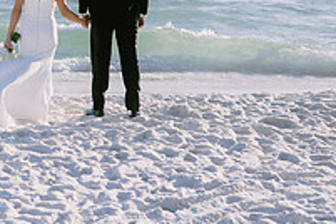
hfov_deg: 17.8
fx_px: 999
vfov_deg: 12.4
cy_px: -63
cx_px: -113
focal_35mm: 107
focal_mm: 35
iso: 200
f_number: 2.8
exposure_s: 1/8000
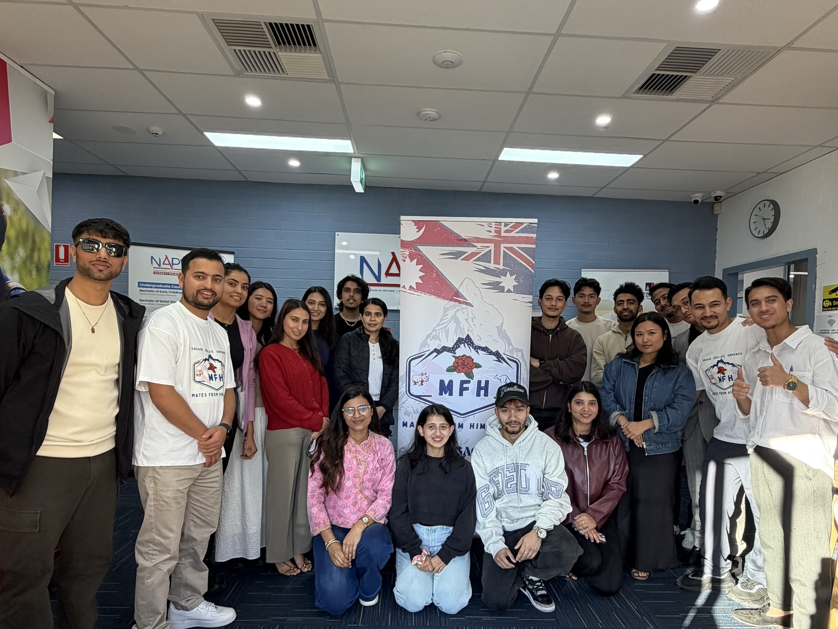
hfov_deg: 102.1
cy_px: 314
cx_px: 419
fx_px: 339
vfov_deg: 85.7
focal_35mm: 14
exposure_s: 1/121
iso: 160
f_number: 2.2
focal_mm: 2.22
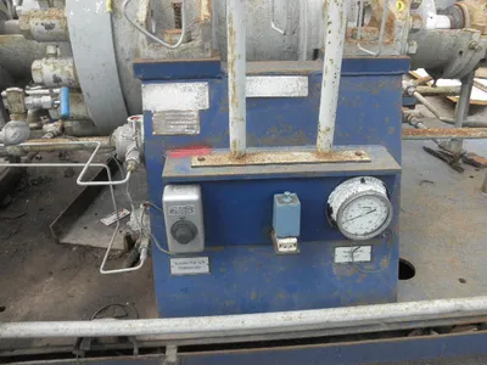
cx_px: 244
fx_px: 394
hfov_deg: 63.4
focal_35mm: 28
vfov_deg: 49.7
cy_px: 182
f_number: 3
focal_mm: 5
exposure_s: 1/320
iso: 64
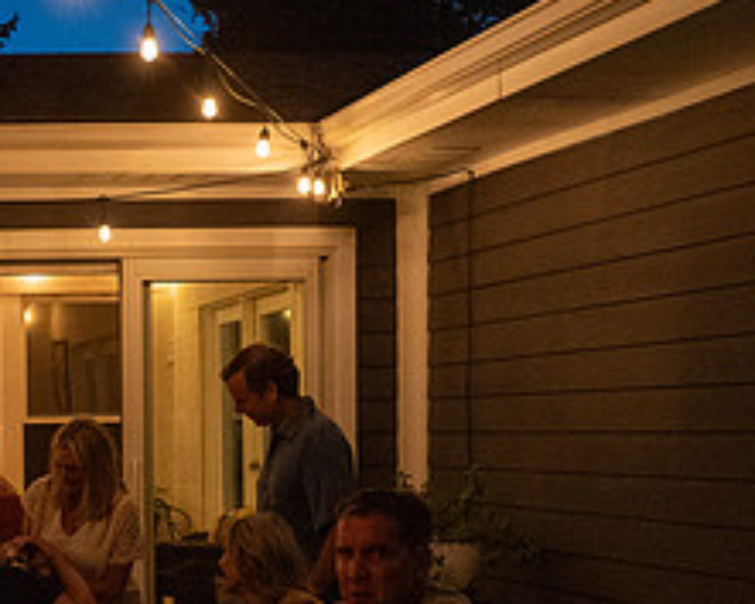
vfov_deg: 21.5
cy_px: 585
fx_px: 1542
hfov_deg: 24.8
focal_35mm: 69
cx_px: -157
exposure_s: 1/160
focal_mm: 28
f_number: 3.5
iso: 5000
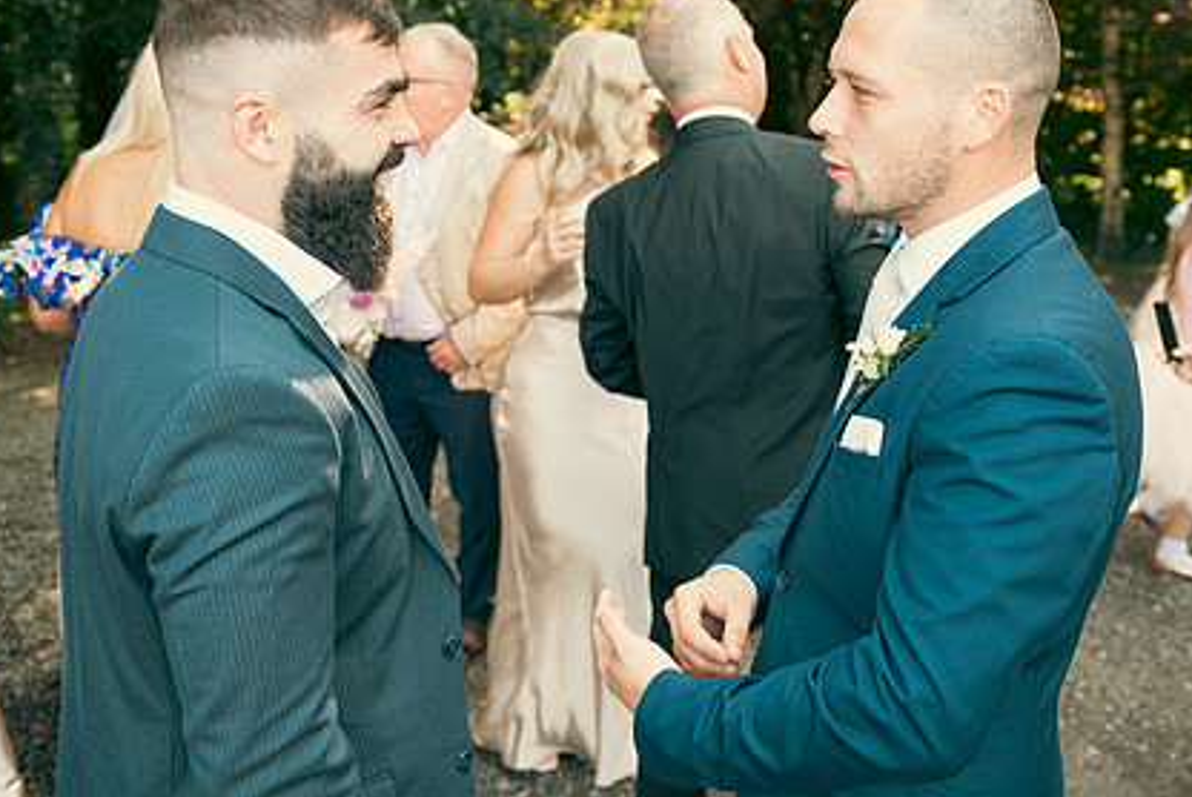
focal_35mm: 39
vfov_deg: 34.1
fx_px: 1292
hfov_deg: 49.3
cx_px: 699
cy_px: 300
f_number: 3.5
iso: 250
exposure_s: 1/160
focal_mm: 28
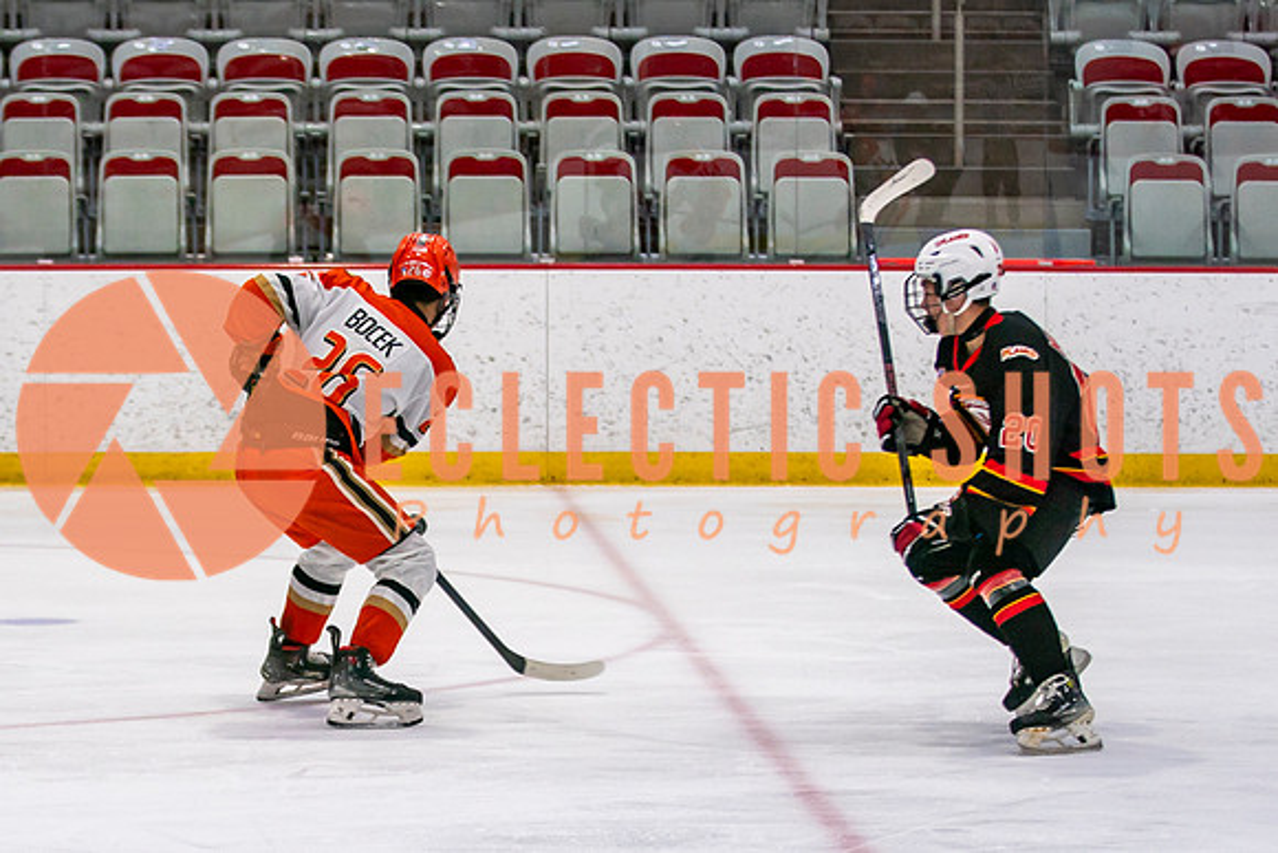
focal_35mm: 164
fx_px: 5840
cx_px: 271
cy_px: 676
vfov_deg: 8.3
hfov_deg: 12.4
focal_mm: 70
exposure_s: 1/640
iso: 500
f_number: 2.8
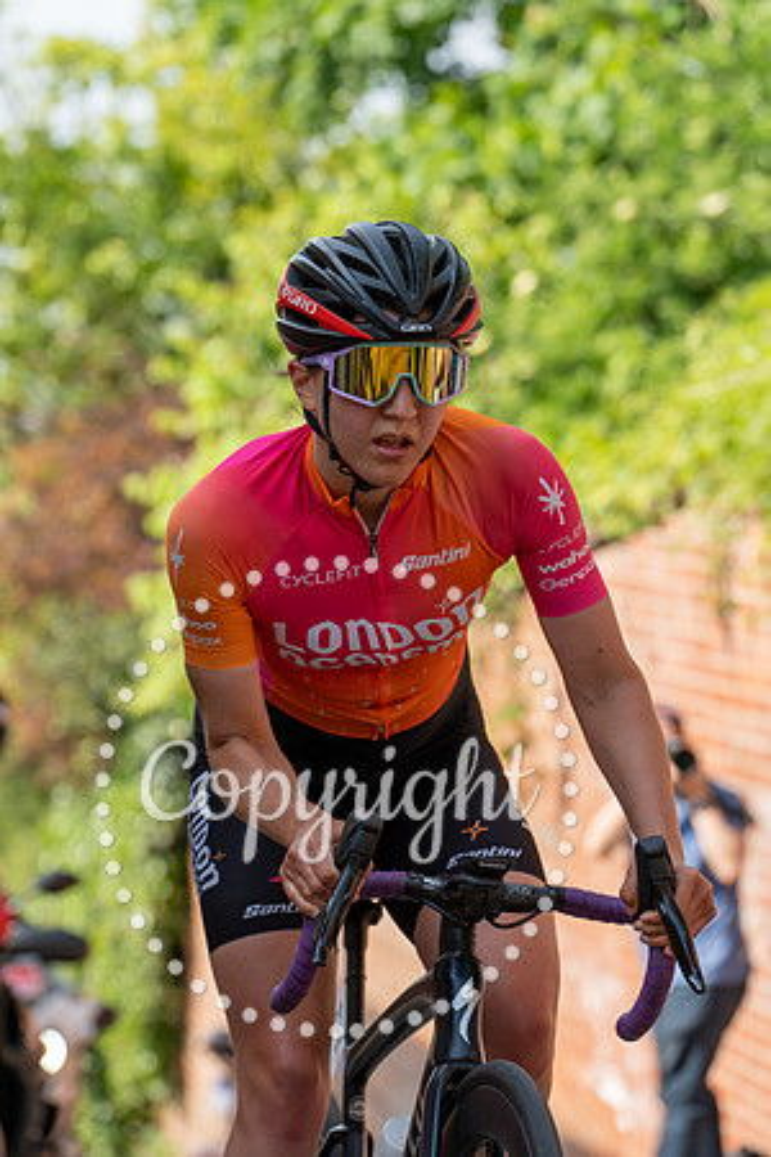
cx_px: 386
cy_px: 578
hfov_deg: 10.5
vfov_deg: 15.8
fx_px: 4176
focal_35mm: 130
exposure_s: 1/1000
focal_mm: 130
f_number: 4.5
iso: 200
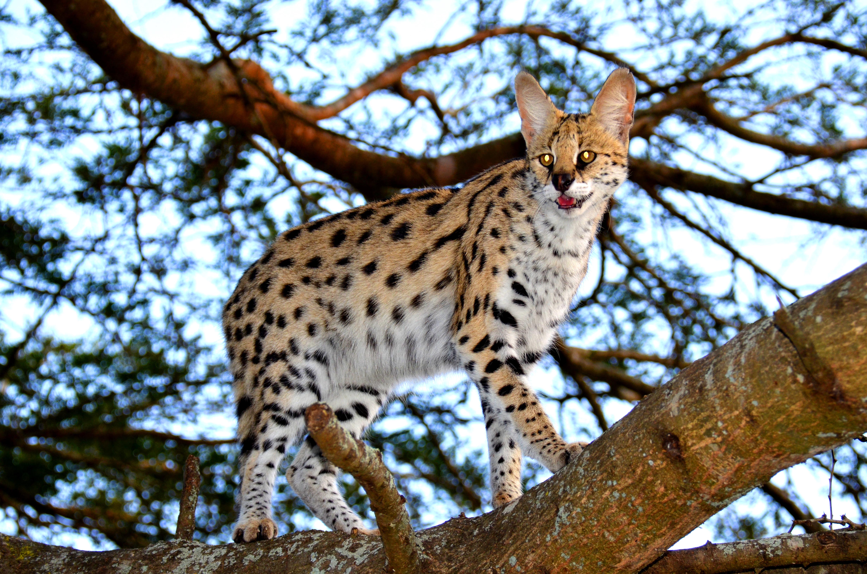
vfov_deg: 10.6
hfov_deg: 15.9
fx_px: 3100
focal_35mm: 129
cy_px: 287
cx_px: 434
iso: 400
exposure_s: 1/200
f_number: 5.6
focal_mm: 86
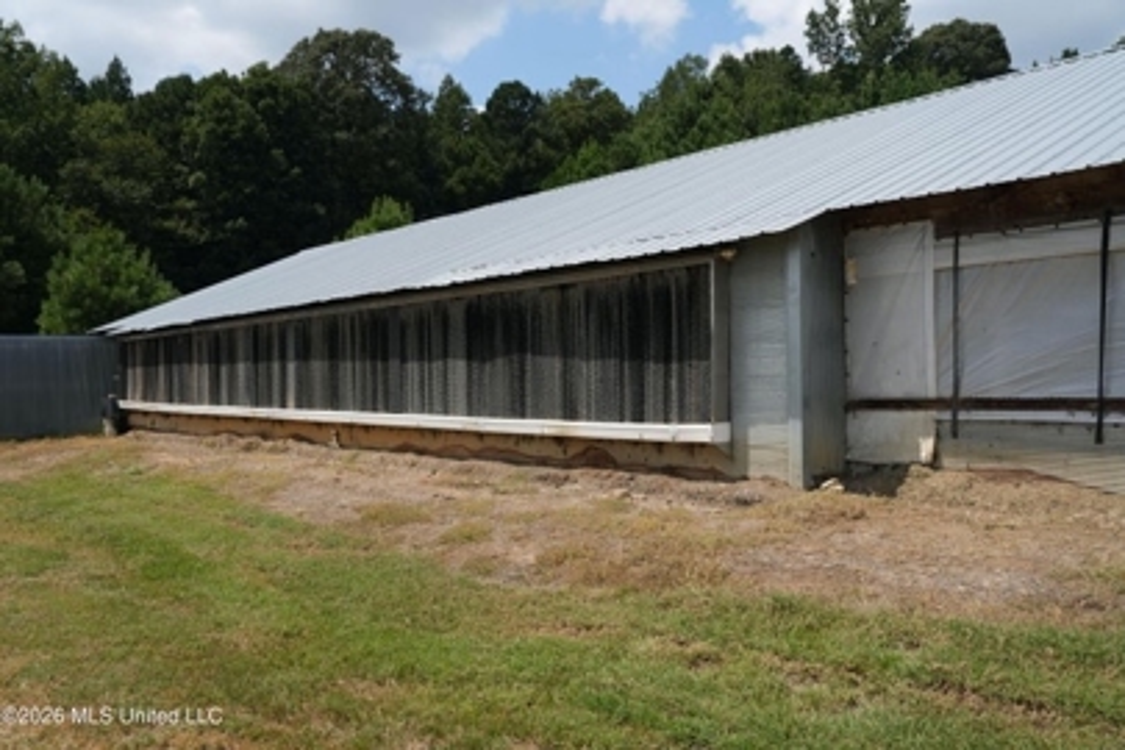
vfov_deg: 43.6
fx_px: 937
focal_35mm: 30
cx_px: 562
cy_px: 375
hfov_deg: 61.9
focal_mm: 30
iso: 320
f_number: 4
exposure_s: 1/4000
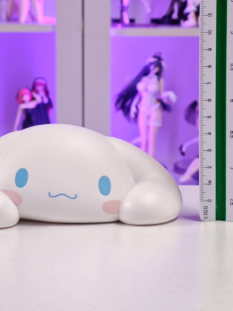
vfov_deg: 17.5
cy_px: 98
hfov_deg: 13.2
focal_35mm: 112
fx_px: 1005
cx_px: 89
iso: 800
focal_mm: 7.48
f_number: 2.4
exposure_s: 1/25
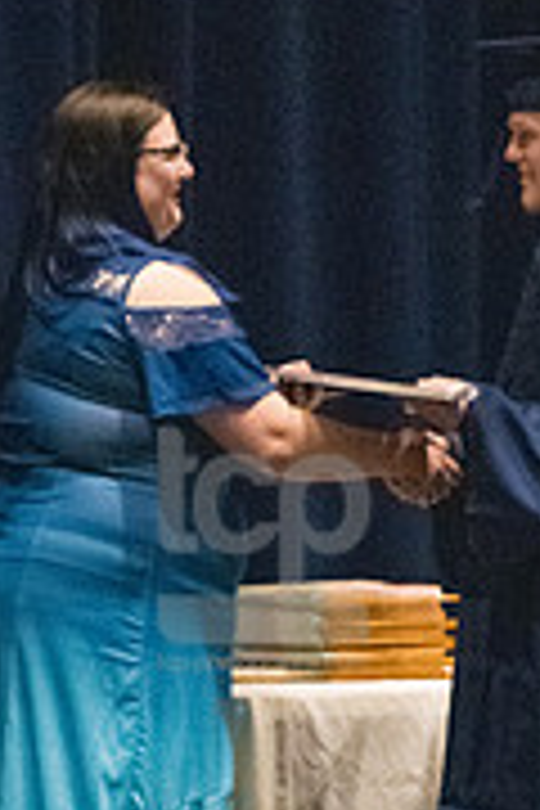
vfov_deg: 4.7
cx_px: 263
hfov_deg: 3.2
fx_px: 9764
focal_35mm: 434
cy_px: 549
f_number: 3.2
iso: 10000
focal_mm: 116
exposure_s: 1/400
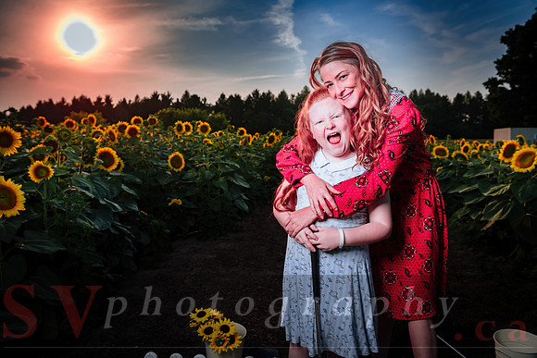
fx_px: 477
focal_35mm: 32
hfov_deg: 58.7
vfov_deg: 41.1
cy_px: 179
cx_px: 268
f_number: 5
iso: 64
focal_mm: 32
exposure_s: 1/250
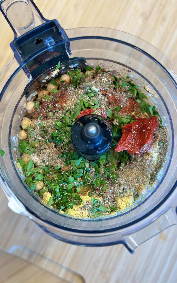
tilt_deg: -83.3
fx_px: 393
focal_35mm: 51
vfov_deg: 39.6
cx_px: 99
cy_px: 142
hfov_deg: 25.3
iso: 250
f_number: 1.78
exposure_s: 1/120
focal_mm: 6.86
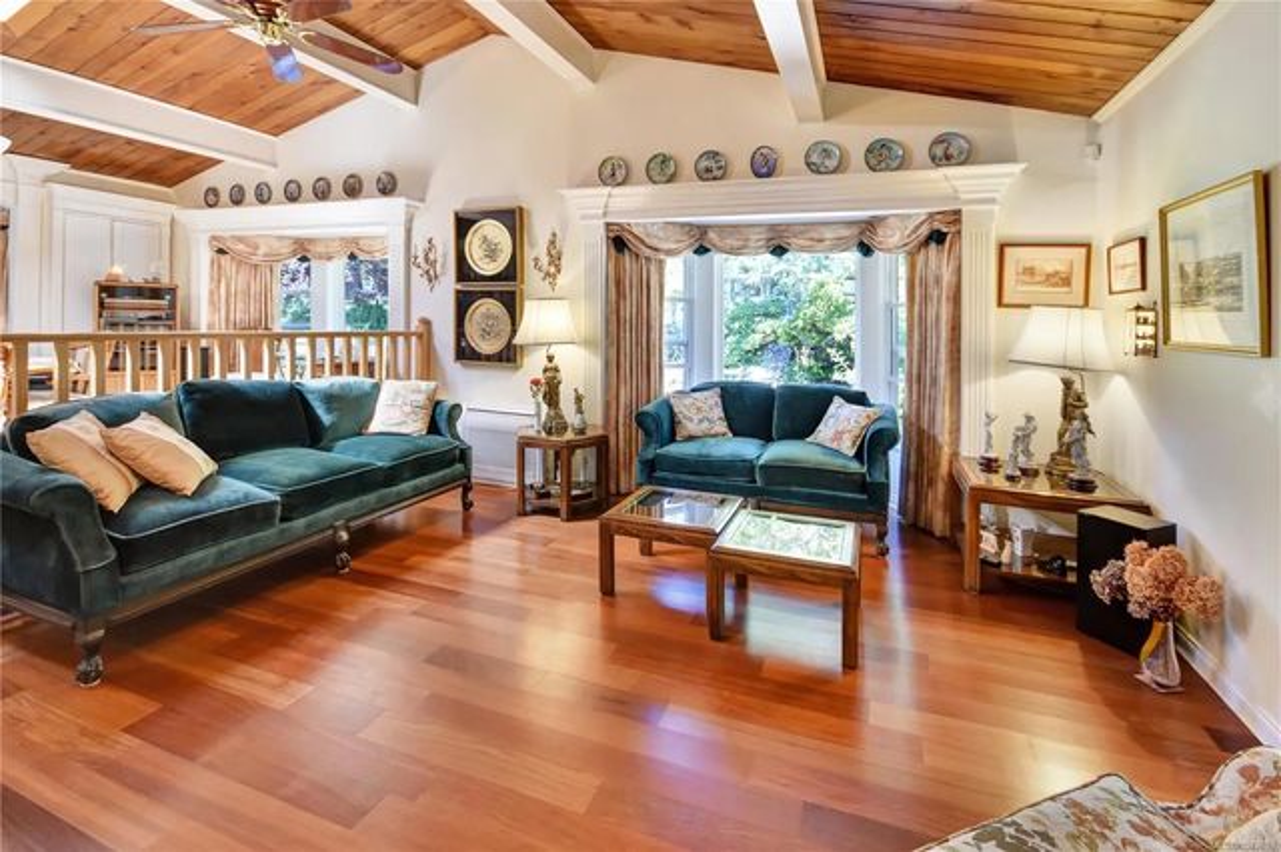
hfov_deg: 100.4
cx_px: 640
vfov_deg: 77.3
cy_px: 426
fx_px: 533
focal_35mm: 15
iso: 1000
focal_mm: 10
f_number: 7.1
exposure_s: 1/15
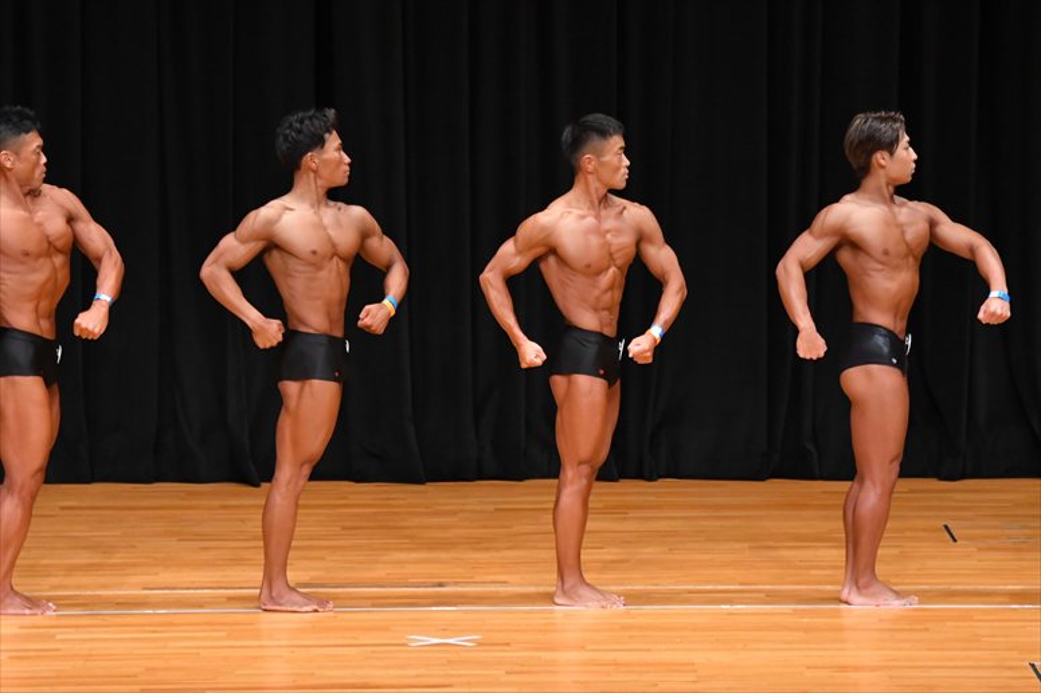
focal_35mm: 225
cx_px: 520
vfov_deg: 6.1
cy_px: 346
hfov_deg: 9.2
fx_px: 6503
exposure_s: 1/400
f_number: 5.6
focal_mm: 150
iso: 4000
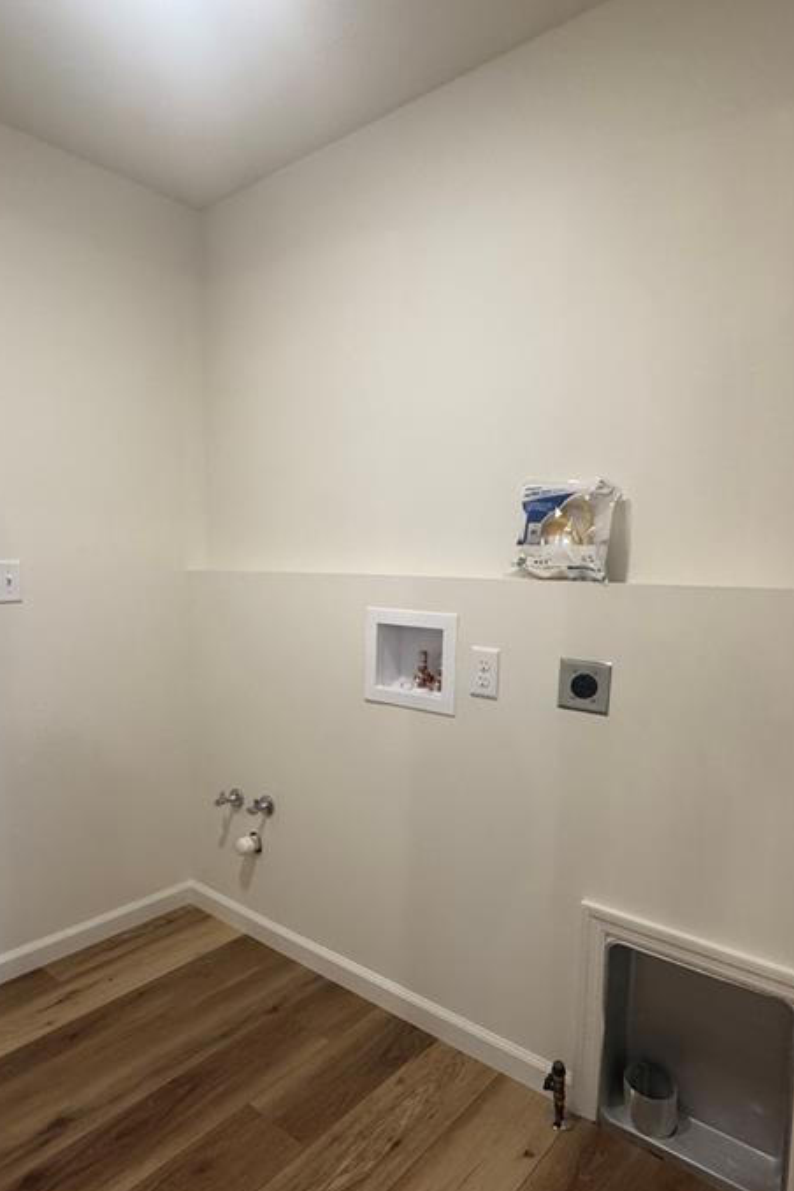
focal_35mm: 22
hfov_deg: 57.0
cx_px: 343
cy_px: 641
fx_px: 728
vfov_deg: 78.5
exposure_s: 1/120
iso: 250
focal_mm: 2.22
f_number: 2.2
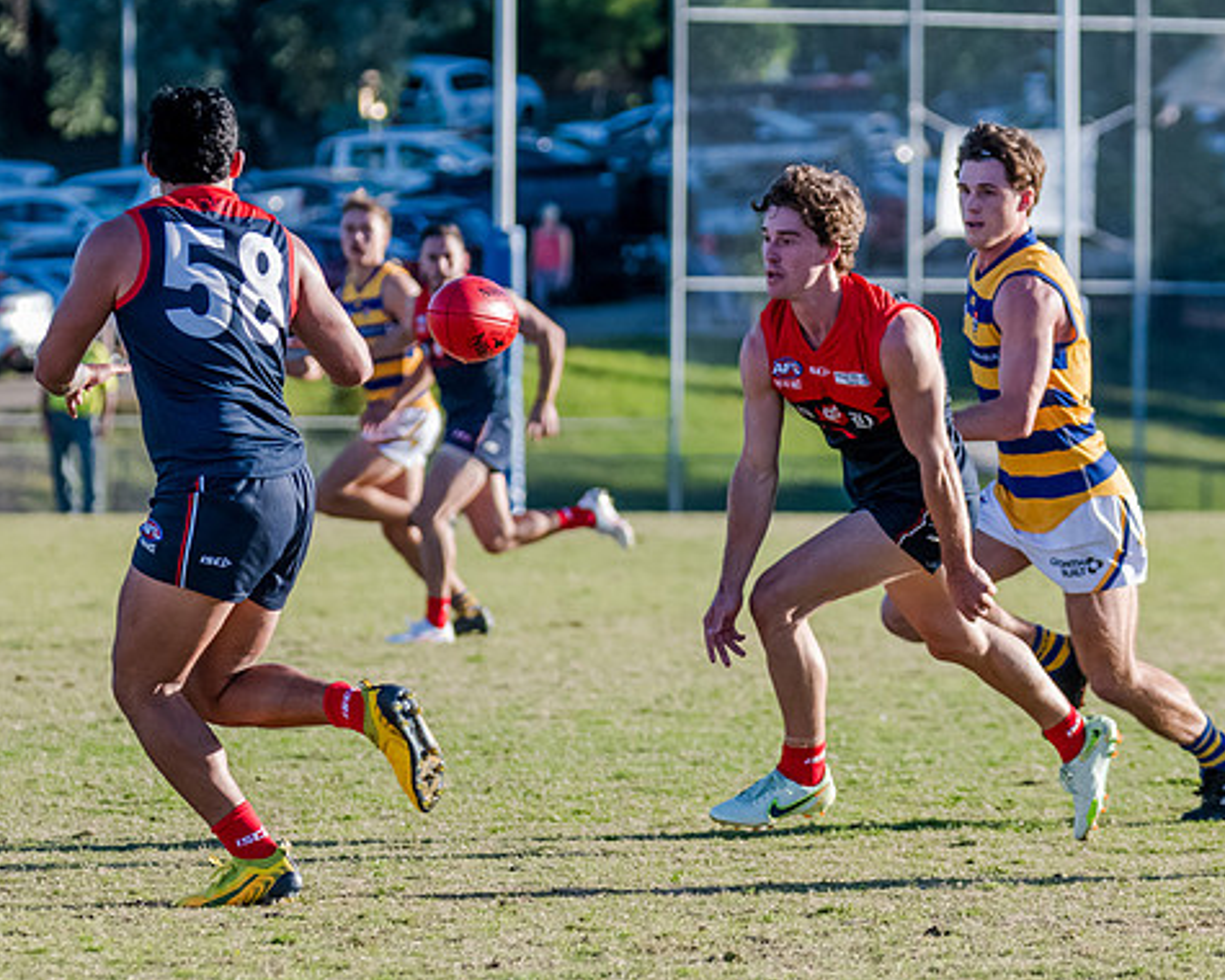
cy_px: 392
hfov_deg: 4.7
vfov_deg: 3.8
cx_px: 636
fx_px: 14865
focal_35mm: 410
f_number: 6.3
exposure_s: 1/2000
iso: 1000
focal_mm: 210
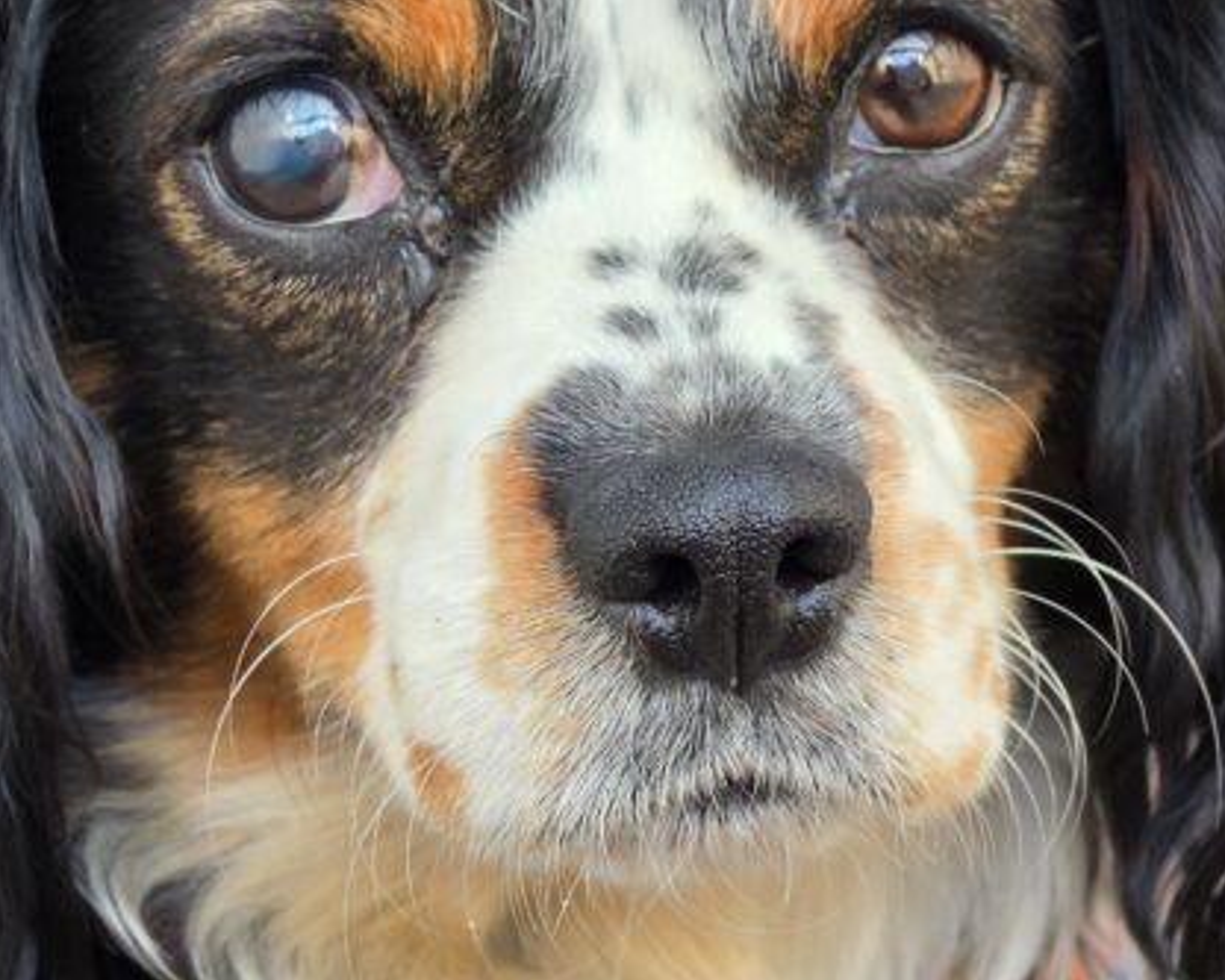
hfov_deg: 14.0
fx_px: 5004
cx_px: 530
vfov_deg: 11.2
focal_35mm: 138
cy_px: 418
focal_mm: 18.6
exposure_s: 1/120
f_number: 2.9
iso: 250
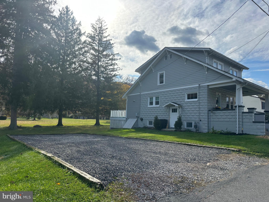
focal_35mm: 24
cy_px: 101
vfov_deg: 56.8
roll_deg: -1.6
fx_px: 187
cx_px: 134
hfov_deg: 71.6
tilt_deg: +5.6
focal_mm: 6.86
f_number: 1.78
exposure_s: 1/5263
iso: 80
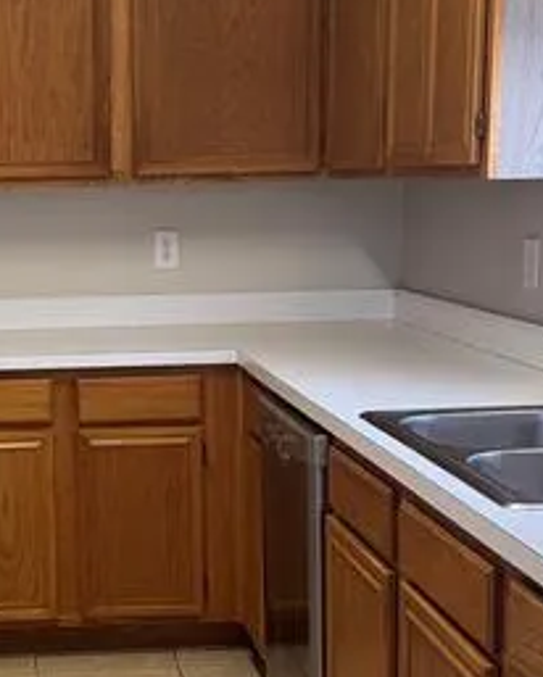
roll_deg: +1.2
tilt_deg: -8.2
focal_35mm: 70
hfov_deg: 21.4
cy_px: 414
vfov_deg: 27.0
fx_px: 1405
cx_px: 58
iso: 160
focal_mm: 6.76
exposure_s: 1/120
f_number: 1.78
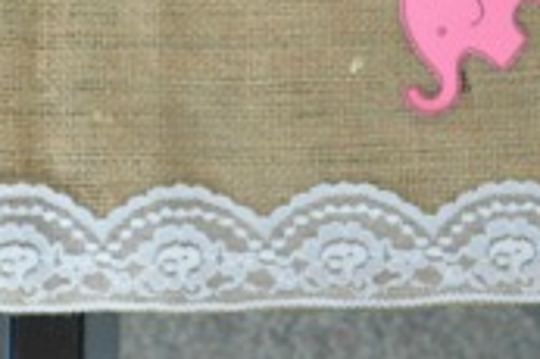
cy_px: -289
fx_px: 3207
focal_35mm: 214
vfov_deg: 6.3
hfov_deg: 9.6
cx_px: 34
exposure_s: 1/50
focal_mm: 38
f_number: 5
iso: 800
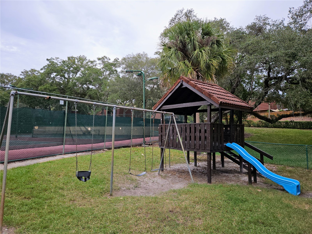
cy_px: 117
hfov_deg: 73.9
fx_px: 207
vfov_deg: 58.9
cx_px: 156
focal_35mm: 23
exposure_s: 1/395
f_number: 1.8
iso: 25
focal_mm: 5.4
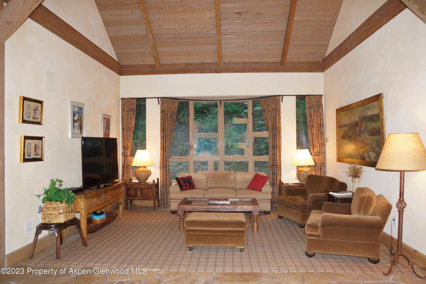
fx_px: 284
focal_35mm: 24
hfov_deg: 73.7
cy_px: 142
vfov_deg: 53.1
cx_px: 213
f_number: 4
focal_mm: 16
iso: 400
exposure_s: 1/60
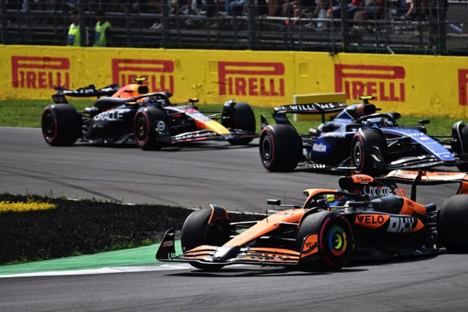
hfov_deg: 3.7
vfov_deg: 2.5
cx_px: 314
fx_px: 7214
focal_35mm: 555
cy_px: 182
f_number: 4.5
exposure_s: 1/2000
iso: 250
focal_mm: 400
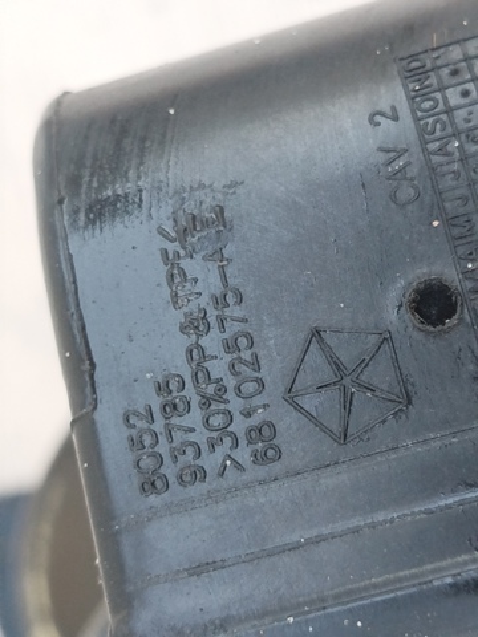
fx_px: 1326
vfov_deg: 27.0
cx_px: 239
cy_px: 318
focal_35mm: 72
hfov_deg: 20.4
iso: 320
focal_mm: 5.31
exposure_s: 1/25
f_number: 1.7
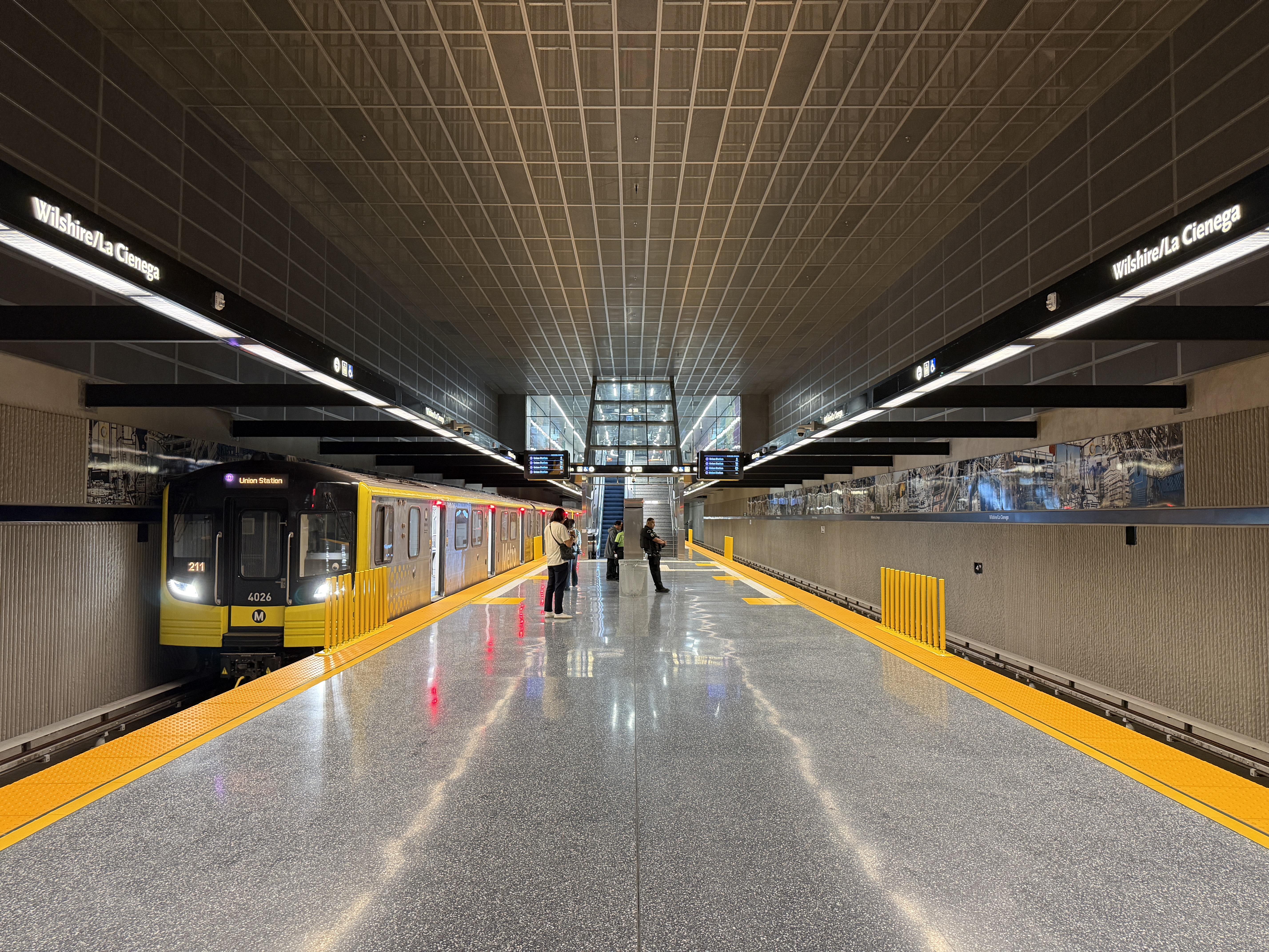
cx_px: 634
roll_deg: -0.2
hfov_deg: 71.6
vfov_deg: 56.8
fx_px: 880
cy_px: 476
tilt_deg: +2.4
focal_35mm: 24
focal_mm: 6.76
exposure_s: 1/60
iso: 320
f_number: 1.78
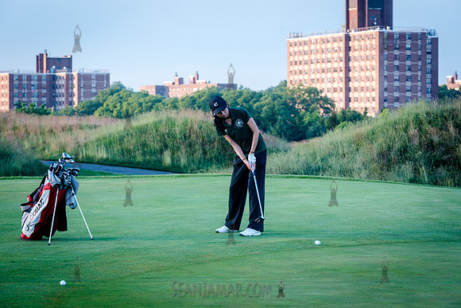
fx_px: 1537
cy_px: 154
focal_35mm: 120
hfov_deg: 17.1
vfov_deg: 11.4
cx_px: 230
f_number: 7.1
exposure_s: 1/125
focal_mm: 120
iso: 400
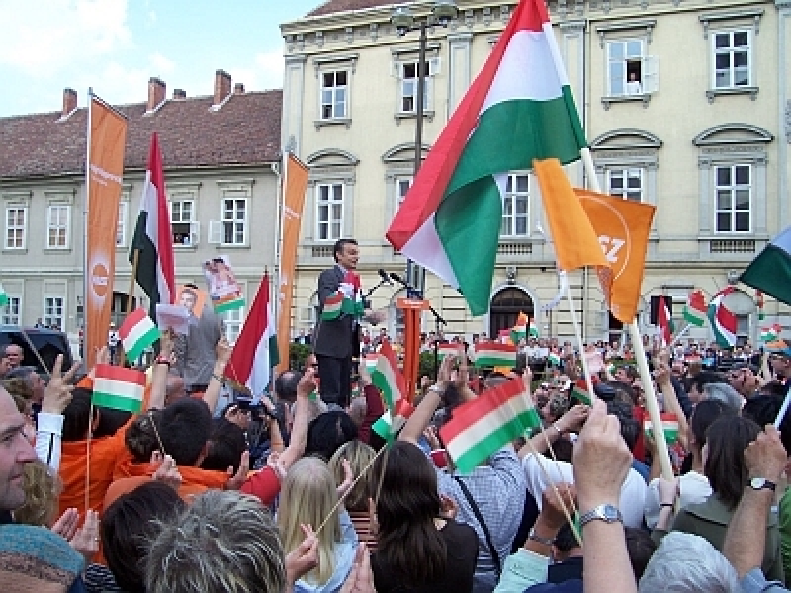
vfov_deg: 41.8
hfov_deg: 54.0
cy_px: 296
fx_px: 777
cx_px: 396
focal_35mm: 34
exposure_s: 1/180
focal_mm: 5.6
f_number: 5.6
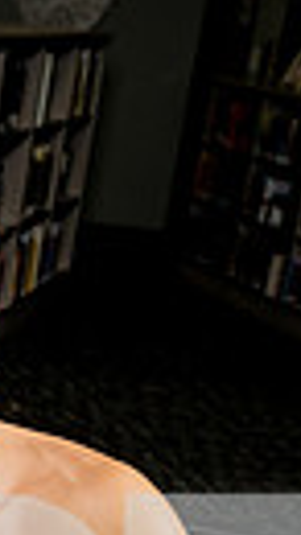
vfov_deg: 13.0
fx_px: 2160
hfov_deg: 7.8
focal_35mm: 152
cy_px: 914
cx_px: -202
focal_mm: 42
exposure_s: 1/250
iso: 320
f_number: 5.6
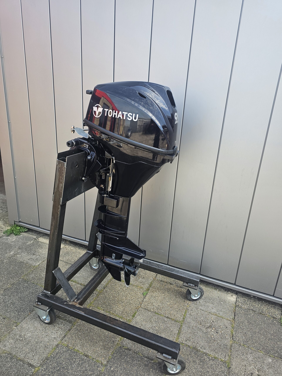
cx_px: 141
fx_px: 250
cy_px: 188
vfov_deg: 73.9
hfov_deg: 58.9
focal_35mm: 23
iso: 20
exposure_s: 1/213
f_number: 1.7
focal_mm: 6.3
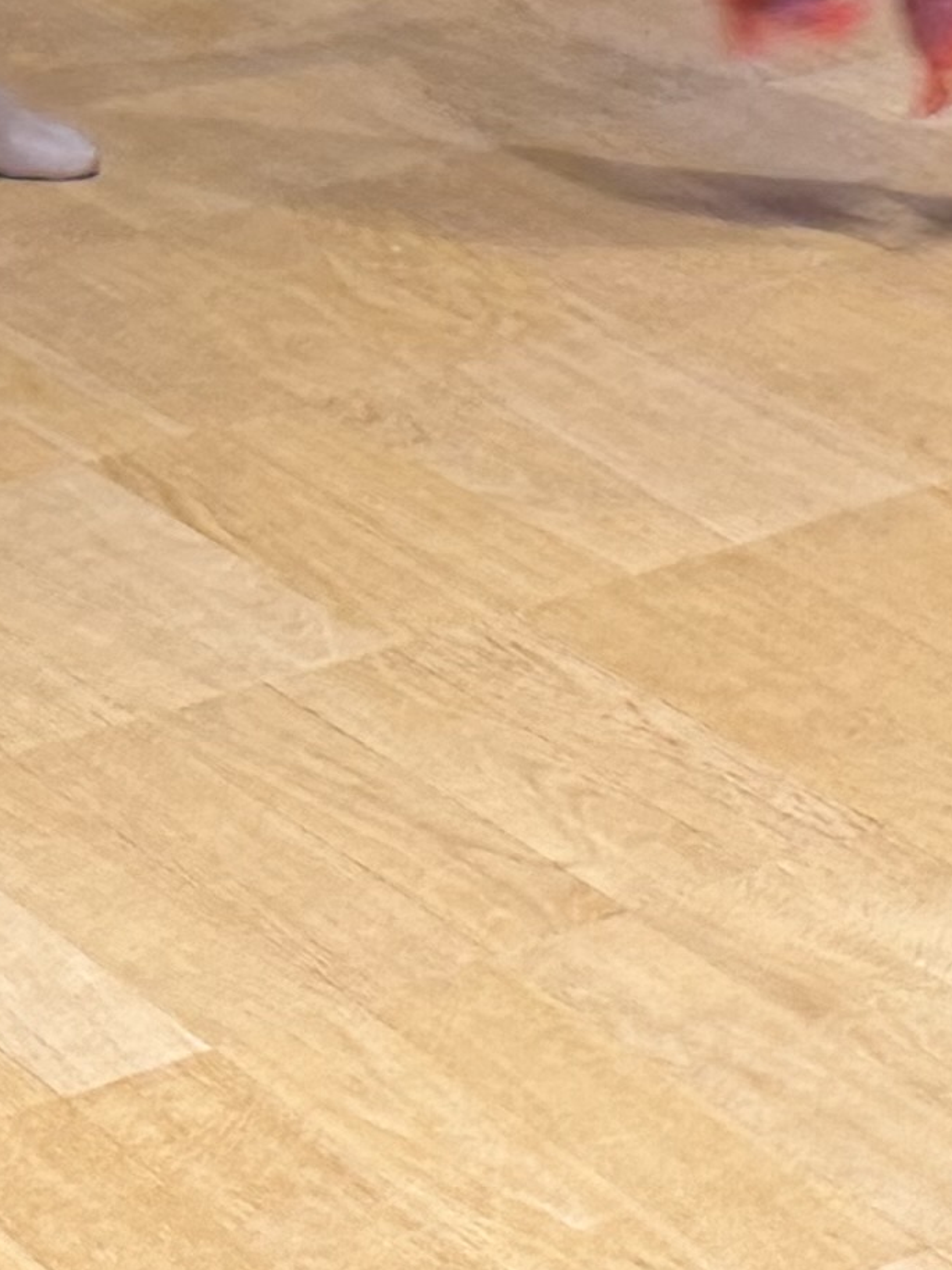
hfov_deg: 9.5
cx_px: 1605
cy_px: -1262
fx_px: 5503
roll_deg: -0.3
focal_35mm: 150
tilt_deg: -3.2
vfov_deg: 11.8
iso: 125
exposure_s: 1/50
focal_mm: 6.76
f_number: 1.78
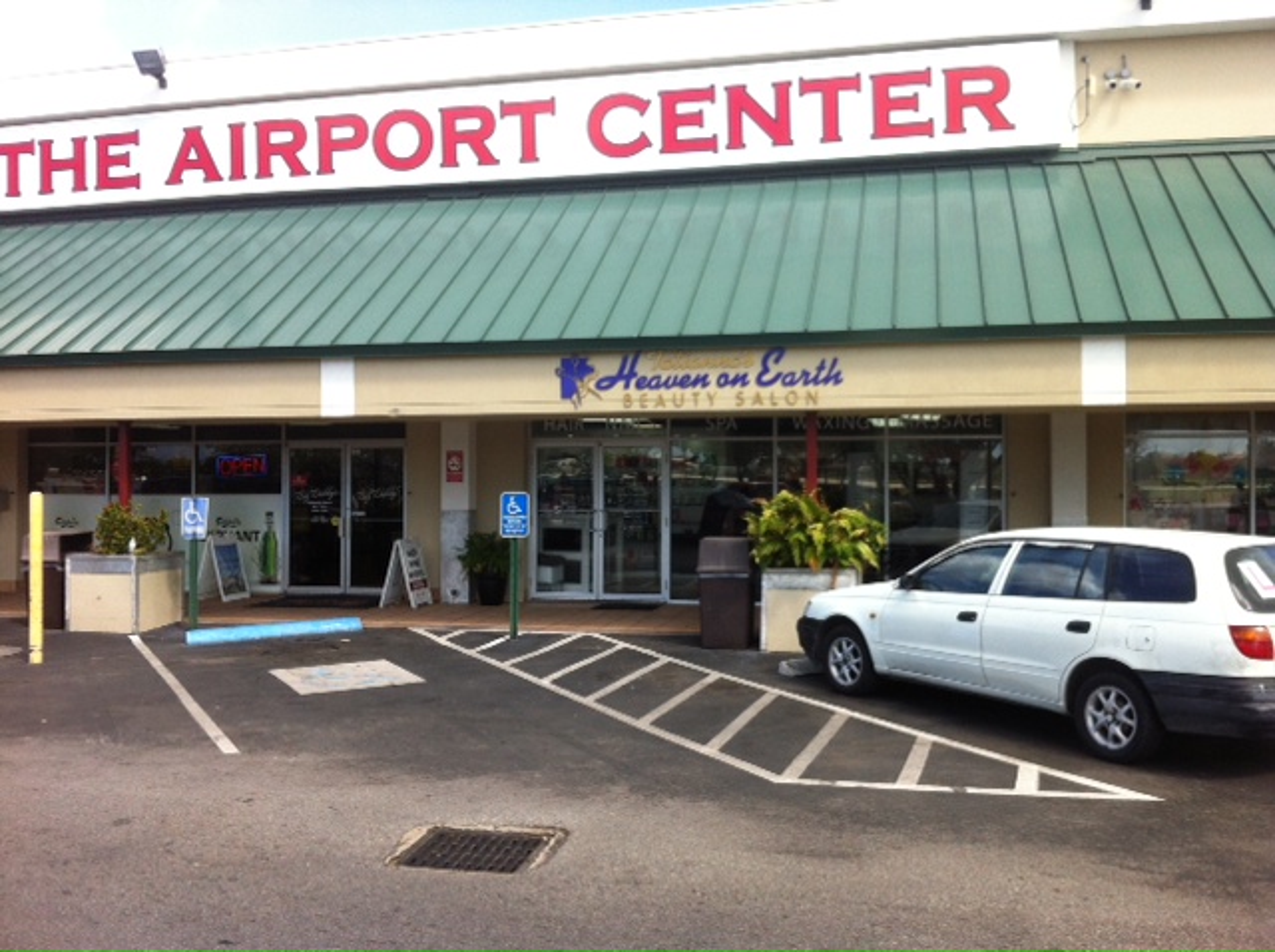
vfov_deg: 40.6
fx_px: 1287
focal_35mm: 35
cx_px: 638
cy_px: 476
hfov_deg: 52.7
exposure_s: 1/539
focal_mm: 3.85
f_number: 2.8
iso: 80
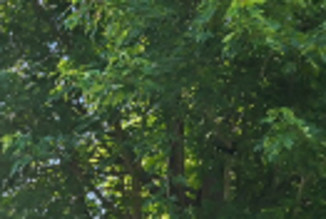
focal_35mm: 80
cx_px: -246
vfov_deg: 14.3
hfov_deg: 19.5
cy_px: 438
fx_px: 726
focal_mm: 14
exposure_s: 1/60
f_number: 8
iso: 100
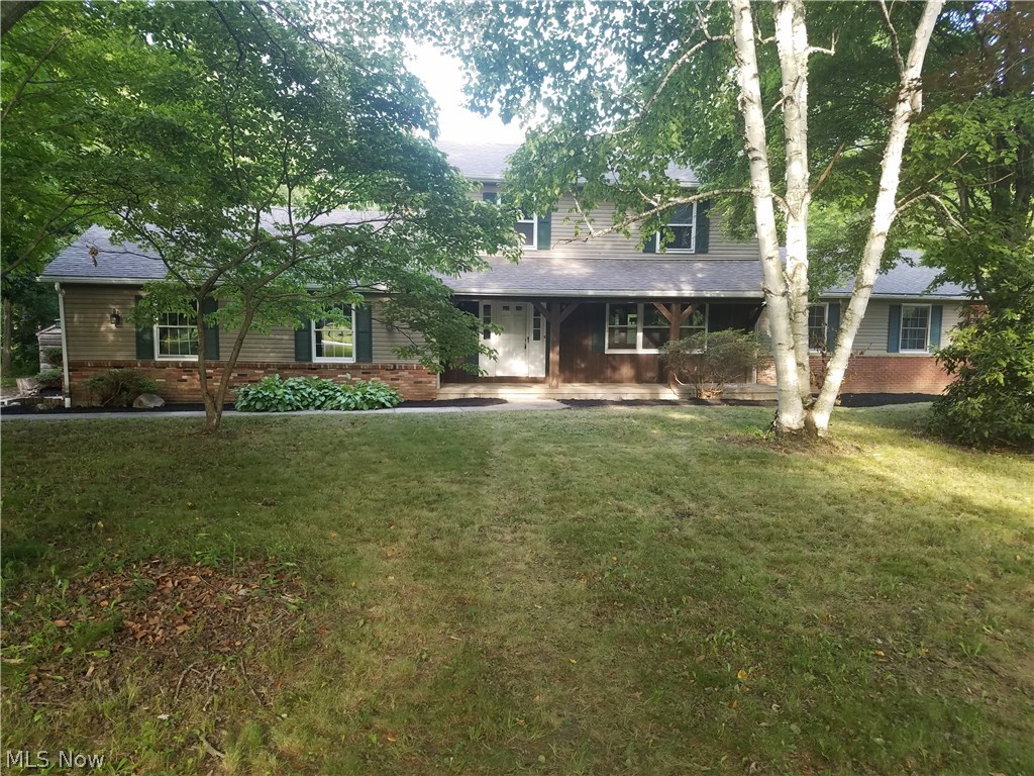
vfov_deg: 53.1
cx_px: 517
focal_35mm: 26
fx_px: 777
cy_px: 388
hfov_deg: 67.3
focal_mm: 4.2
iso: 80
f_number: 1.7
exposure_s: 1/60
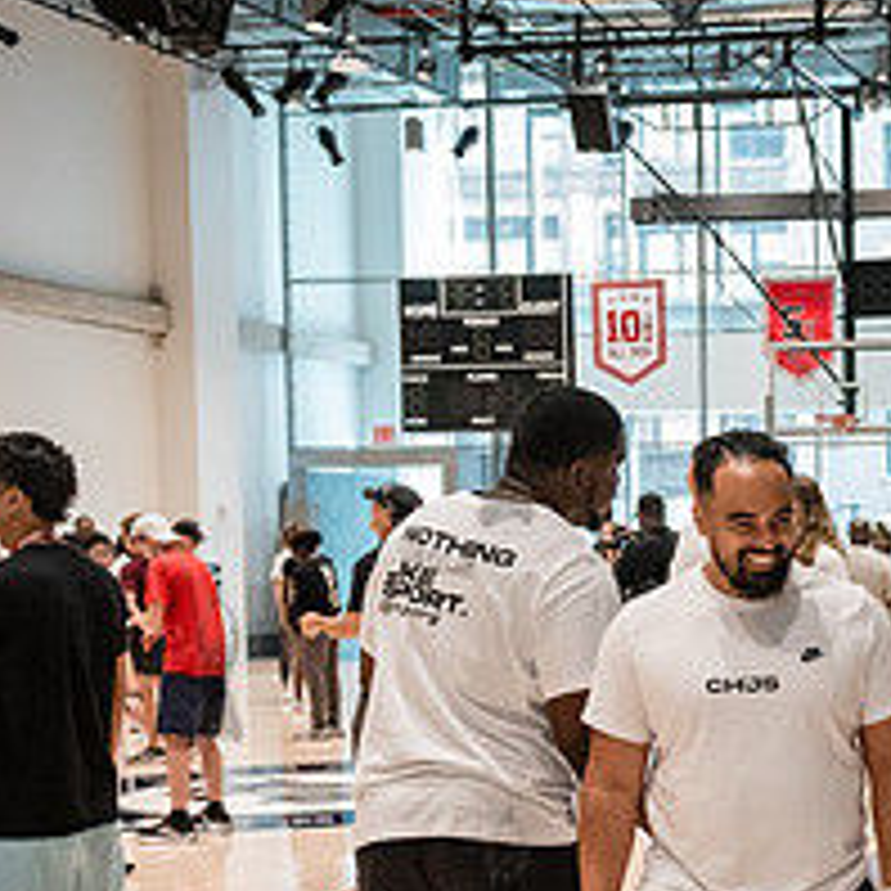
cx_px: 1084
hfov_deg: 23.1
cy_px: 664
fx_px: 1980
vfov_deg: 25.1
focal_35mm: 68
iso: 5000
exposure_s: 1/400
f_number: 4
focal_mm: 27
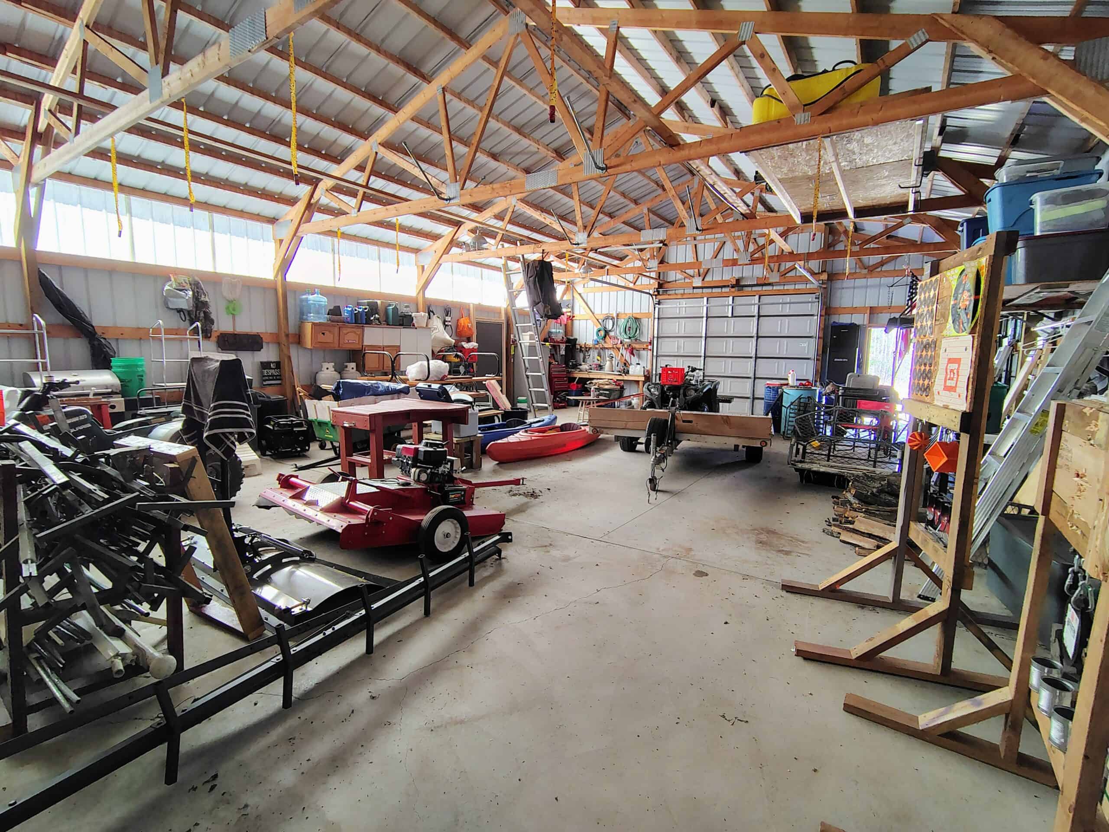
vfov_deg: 78.1
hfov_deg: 94.5
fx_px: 513
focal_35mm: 16
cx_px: 554
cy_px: 416
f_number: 2.2
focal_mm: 2.13
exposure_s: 1/24
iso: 510
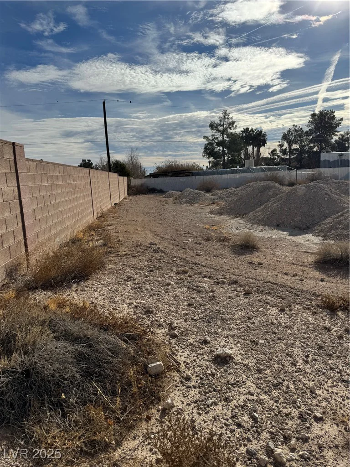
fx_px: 324
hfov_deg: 56.8
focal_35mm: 24
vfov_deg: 71.6
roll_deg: +2.2
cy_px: 234
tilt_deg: -10.9
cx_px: 175
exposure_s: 1/12346
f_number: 1.78
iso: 80
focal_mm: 6.76
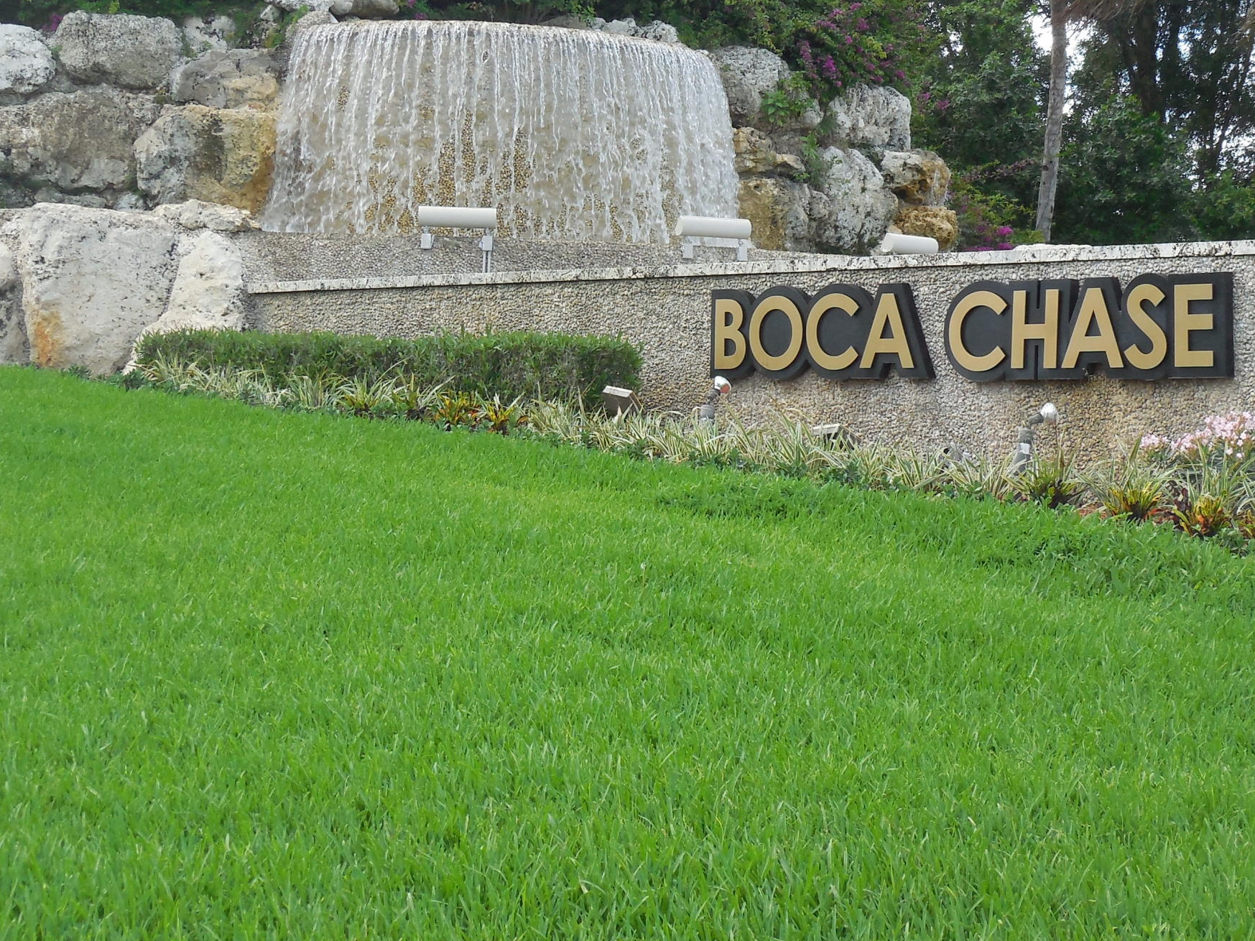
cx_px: 636
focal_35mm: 79
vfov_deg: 18.6
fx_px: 2864
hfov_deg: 24.7
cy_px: 273
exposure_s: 1/200
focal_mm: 8.2
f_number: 3.8
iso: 125
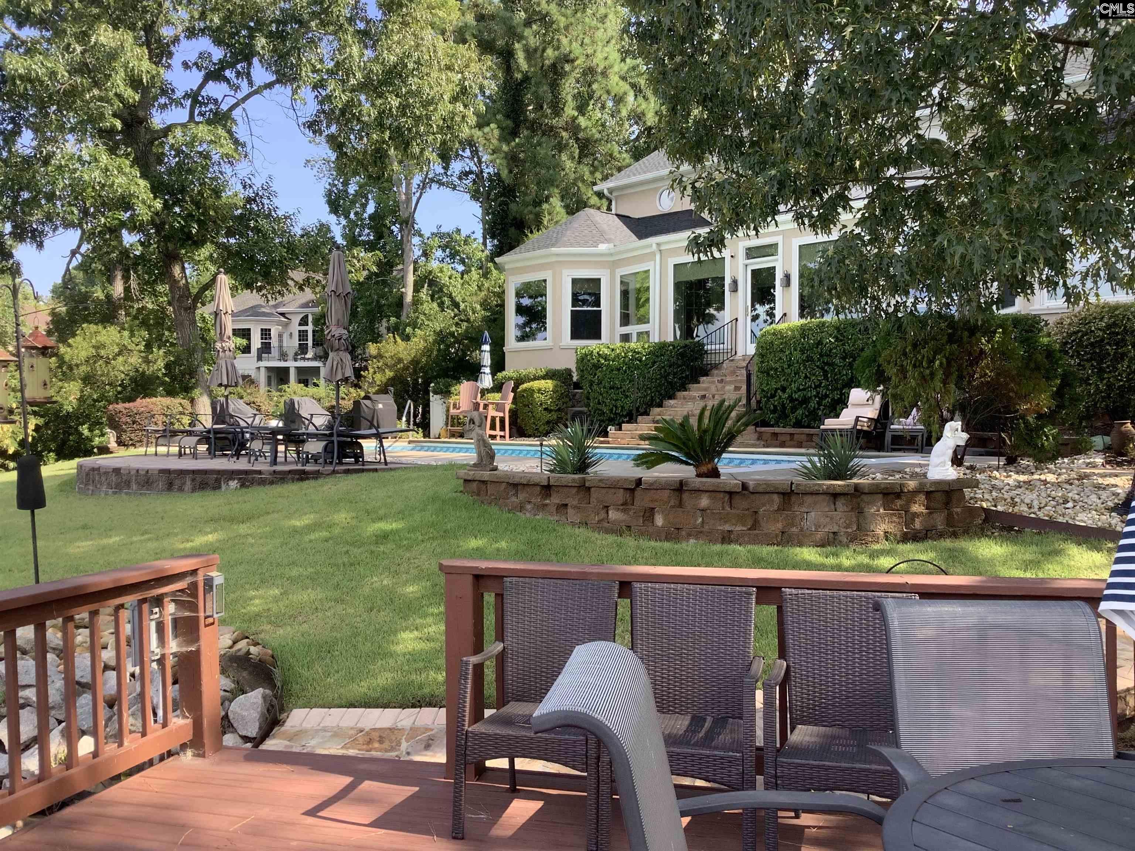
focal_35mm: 31
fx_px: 1016
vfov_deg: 45.4
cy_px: 426
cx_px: 568
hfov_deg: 58.4
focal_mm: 3.3
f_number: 2.4
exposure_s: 1/215
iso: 25
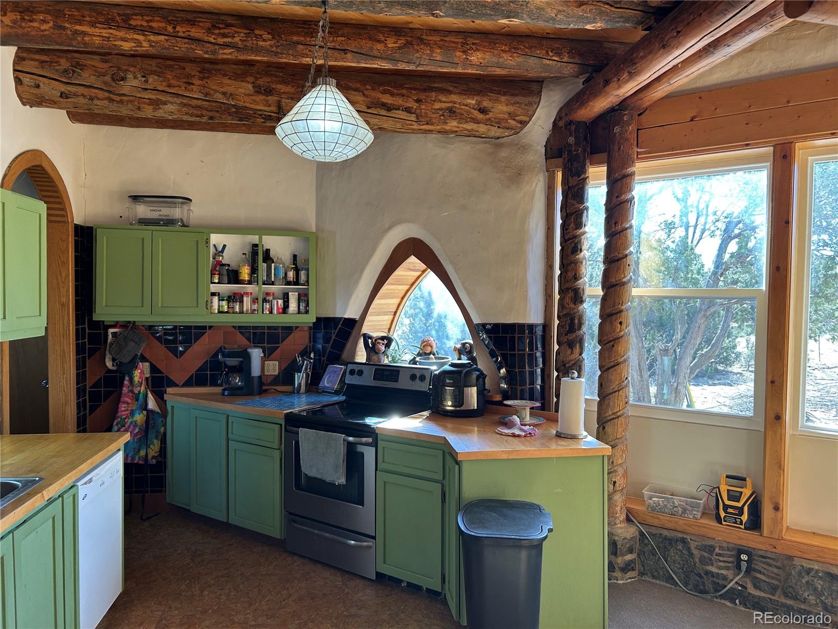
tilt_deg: -3.4
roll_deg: -0.3
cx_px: 419
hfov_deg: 67.3
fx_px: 629
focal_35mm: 26
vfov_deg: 53.1
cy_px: 314
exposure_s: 1/120
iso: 80
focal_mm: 5.7
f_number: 1.5
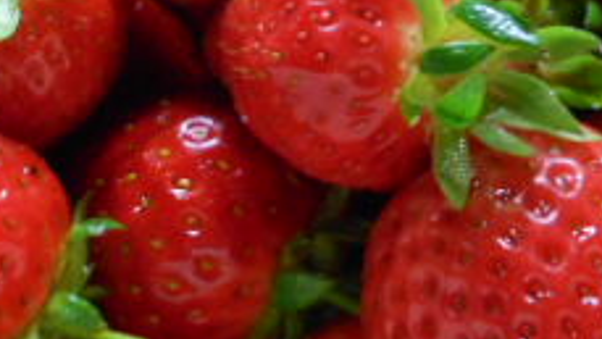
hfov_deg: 26.8
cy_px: -32
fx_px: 1261
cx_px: 255
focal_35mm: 79
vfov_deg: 14.9
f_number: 3.2
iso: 400
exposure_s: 1/13
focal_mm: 4.6
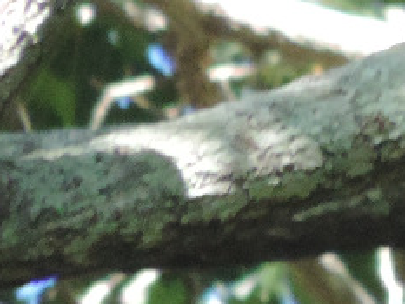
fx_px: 64171
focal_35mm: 5482
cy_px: -361
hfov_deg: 0.4
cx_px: 1038
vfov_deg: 0.3
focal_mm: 180
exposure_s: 1/320
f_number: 5.9
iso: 800
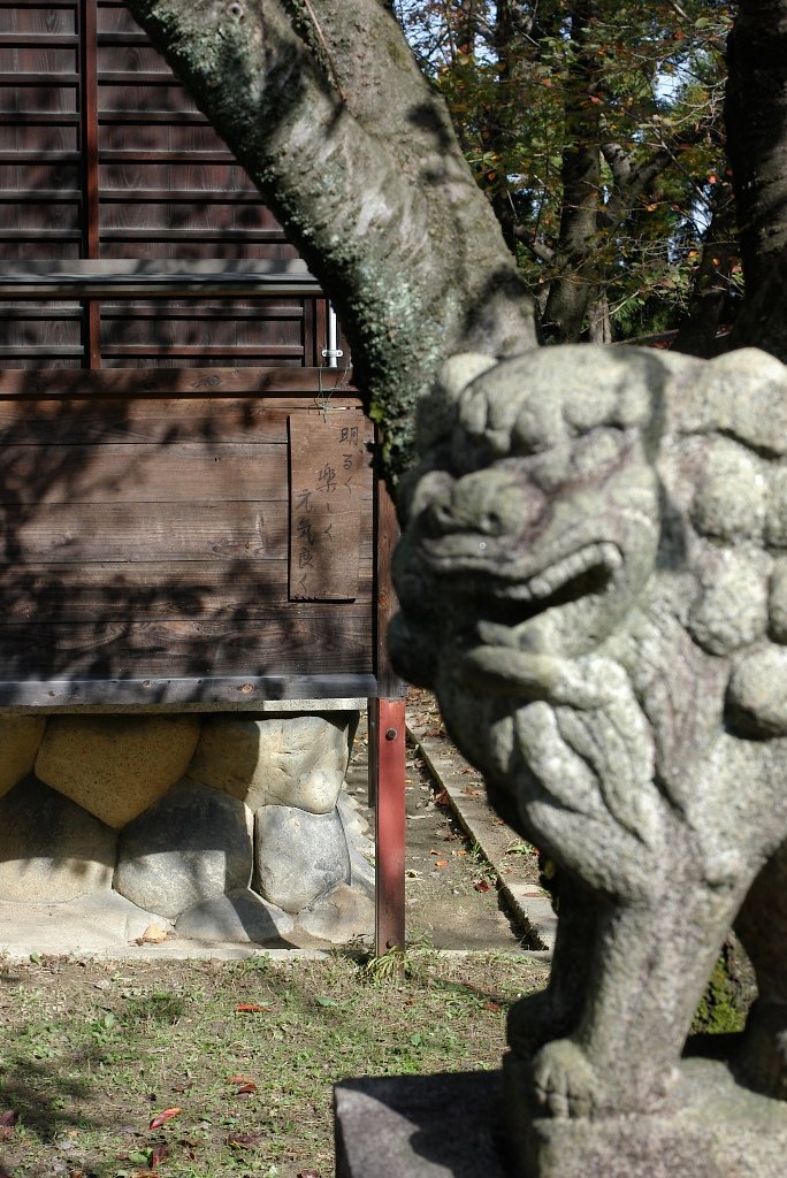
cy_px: 589
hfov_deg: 22.7
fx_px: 1965
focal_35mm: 60
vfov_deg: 33.4
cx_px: 394
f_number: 6.7
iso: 200
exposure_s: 1/250
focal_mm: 40
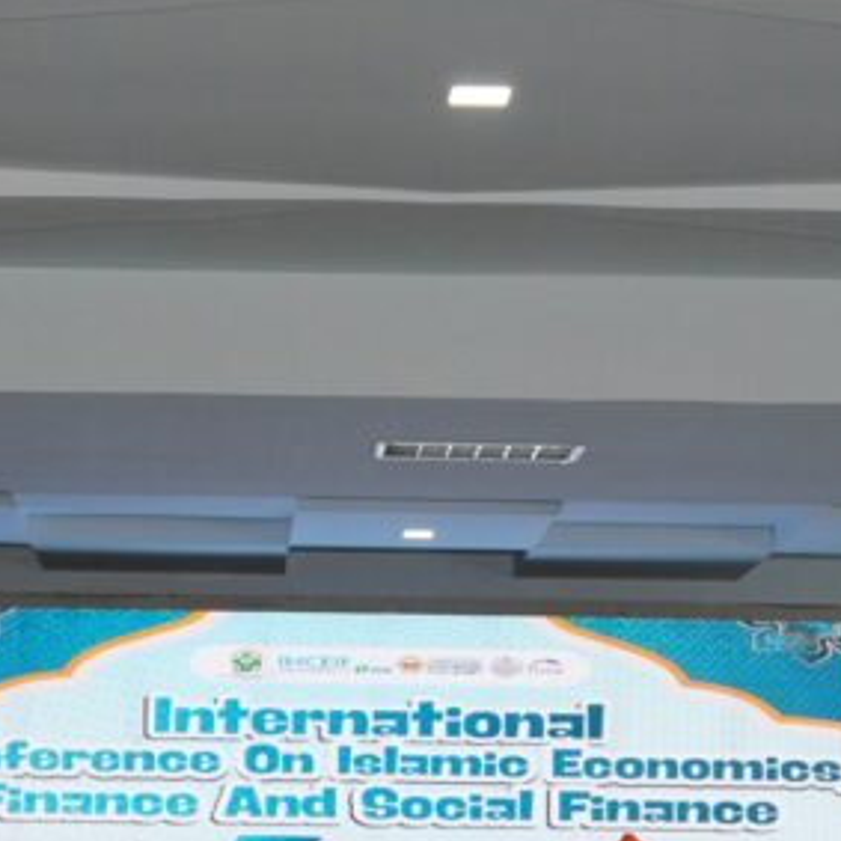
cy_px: 557
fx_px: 3423
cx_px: 357
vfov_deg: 14.0
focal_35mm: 125
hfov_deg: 14.0
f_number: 4.5
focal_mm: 27
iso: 800
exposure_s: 1/160
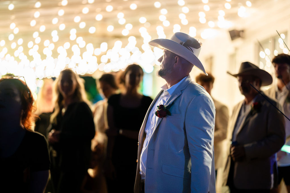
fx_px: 693
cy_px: 96
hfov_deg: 23.6
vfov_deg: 15.9
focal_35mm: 86
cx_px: 145
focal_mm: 85
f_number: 1.4
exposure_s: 1/100
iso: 2500
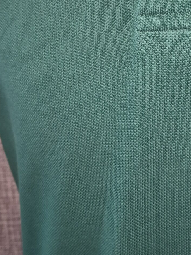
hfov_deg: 23.2
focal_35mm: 62
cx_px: 164
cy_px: 25
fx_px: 456
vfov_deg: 29.9
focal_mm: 5.4
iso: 125
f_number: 1.8
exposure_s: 1/10
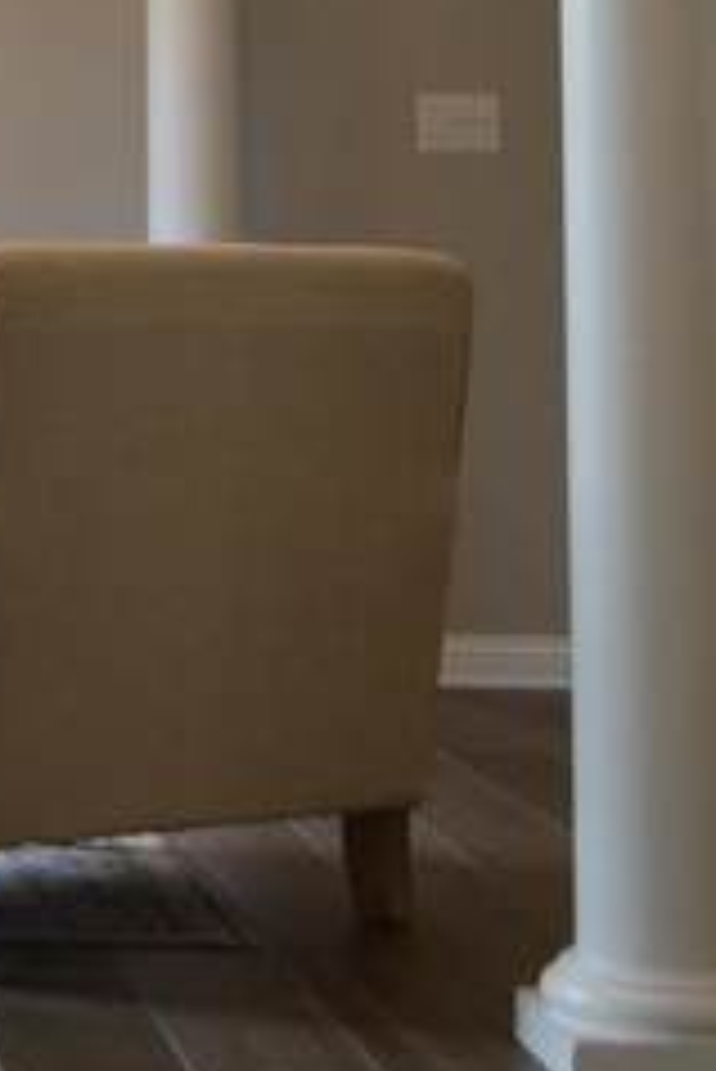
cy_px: -243
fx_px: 3247
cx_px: -716
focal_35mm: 109
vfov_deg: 17.8
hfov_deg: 11.4
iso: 400
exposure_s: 1/60
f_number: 4
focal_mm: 18
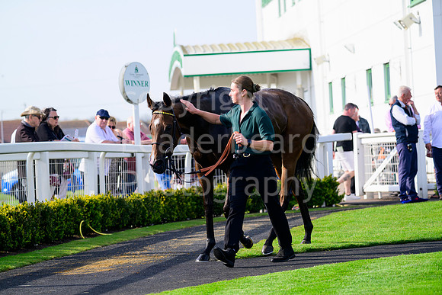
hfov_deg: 14.2
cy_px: 148
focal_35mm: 145
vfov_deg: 9.5
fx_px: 1781
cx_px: 221
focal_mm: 145
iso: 400
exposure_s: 1/1600
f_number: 5
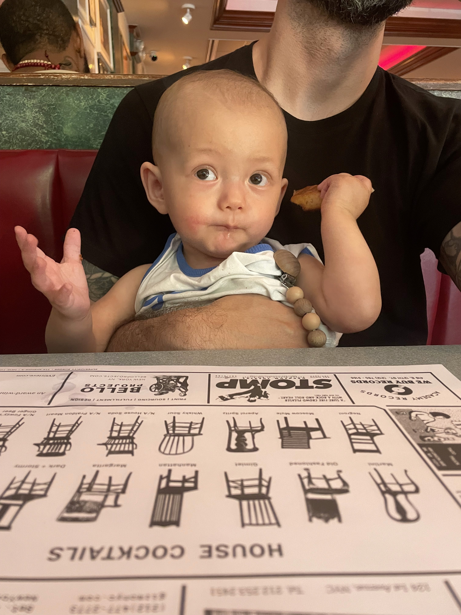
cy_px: 308
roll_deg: +1.3
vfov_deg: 67.3
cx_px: 230
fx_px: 462
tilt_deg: -14.0
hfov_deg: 53.1
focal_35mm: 26
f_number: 1.6
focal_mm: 4.2
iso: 500
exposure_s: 1/52
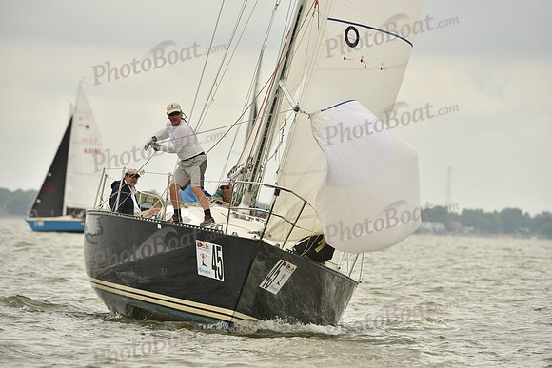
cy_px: 184
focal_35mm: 340
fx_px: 5214
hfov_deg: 6.1
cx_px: 276
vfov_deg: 4.0
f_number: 7.1
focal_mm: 340
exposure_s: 1/800
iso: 400
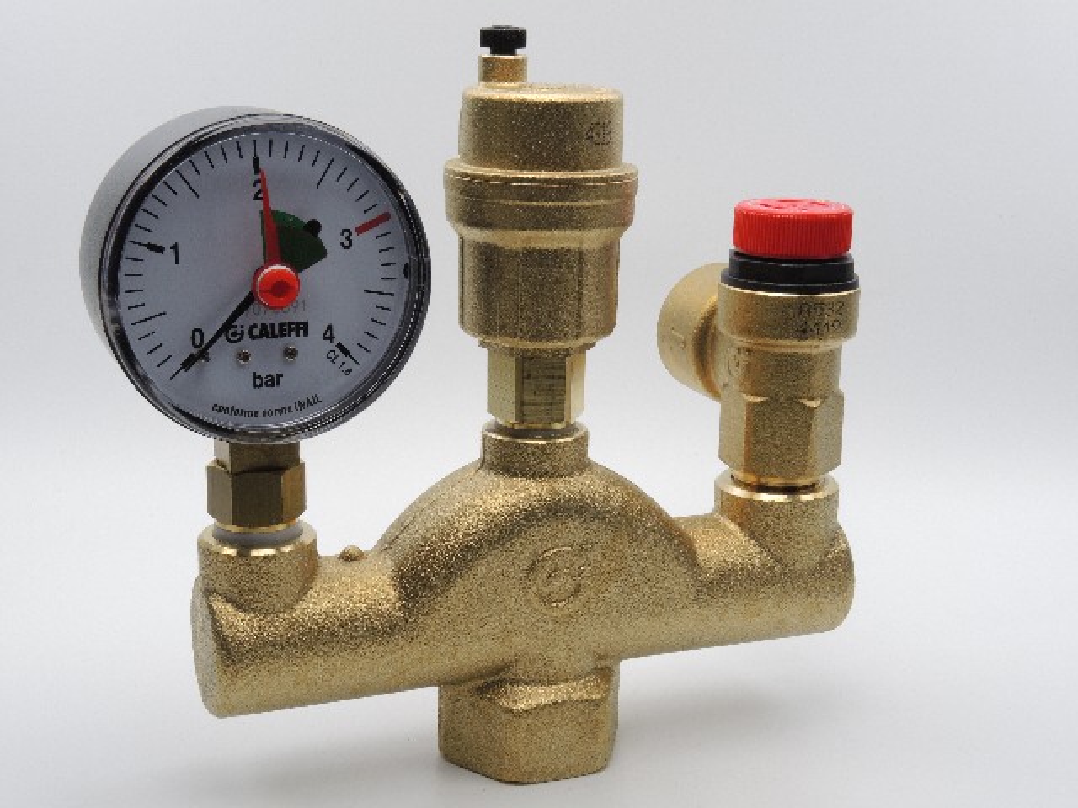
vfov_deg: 29.1
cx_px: 539
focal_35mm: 50
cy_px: 404
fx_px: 1557
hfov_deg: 38.2
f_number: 8
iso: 100
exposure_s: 1/100
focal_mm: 11
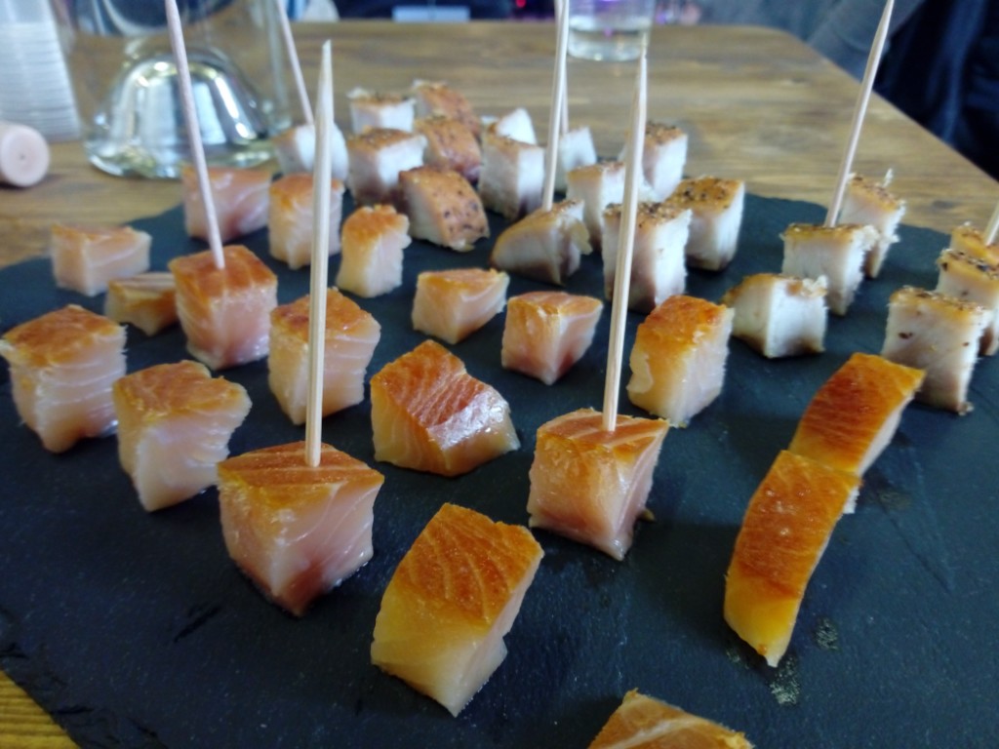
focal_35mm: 27
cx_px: 500
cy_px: 374
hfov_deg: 65.3
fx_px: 779
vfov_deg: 51.4
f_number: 2
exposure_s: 1/33.3
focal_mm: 3.5
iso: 314
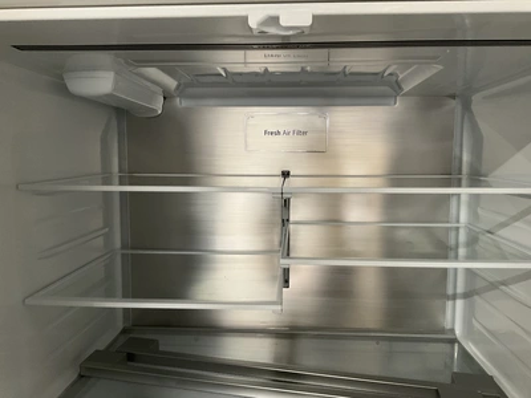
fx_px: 445
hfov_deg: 61.7
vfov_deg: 48.2
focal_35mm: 29
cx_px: 266
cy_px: 199
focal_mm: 3
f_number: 1.8
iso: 200
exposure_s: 1/60
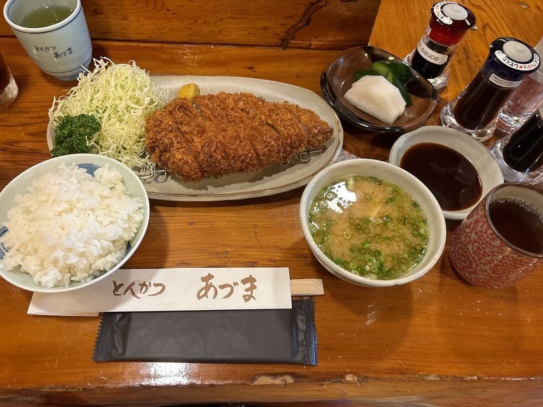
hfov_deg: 67.3
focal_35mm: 26
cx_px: 272
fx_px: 408
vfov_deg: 53.1
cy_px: 204
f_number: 1.6
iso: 400
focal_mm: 5.96
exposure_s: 1/50
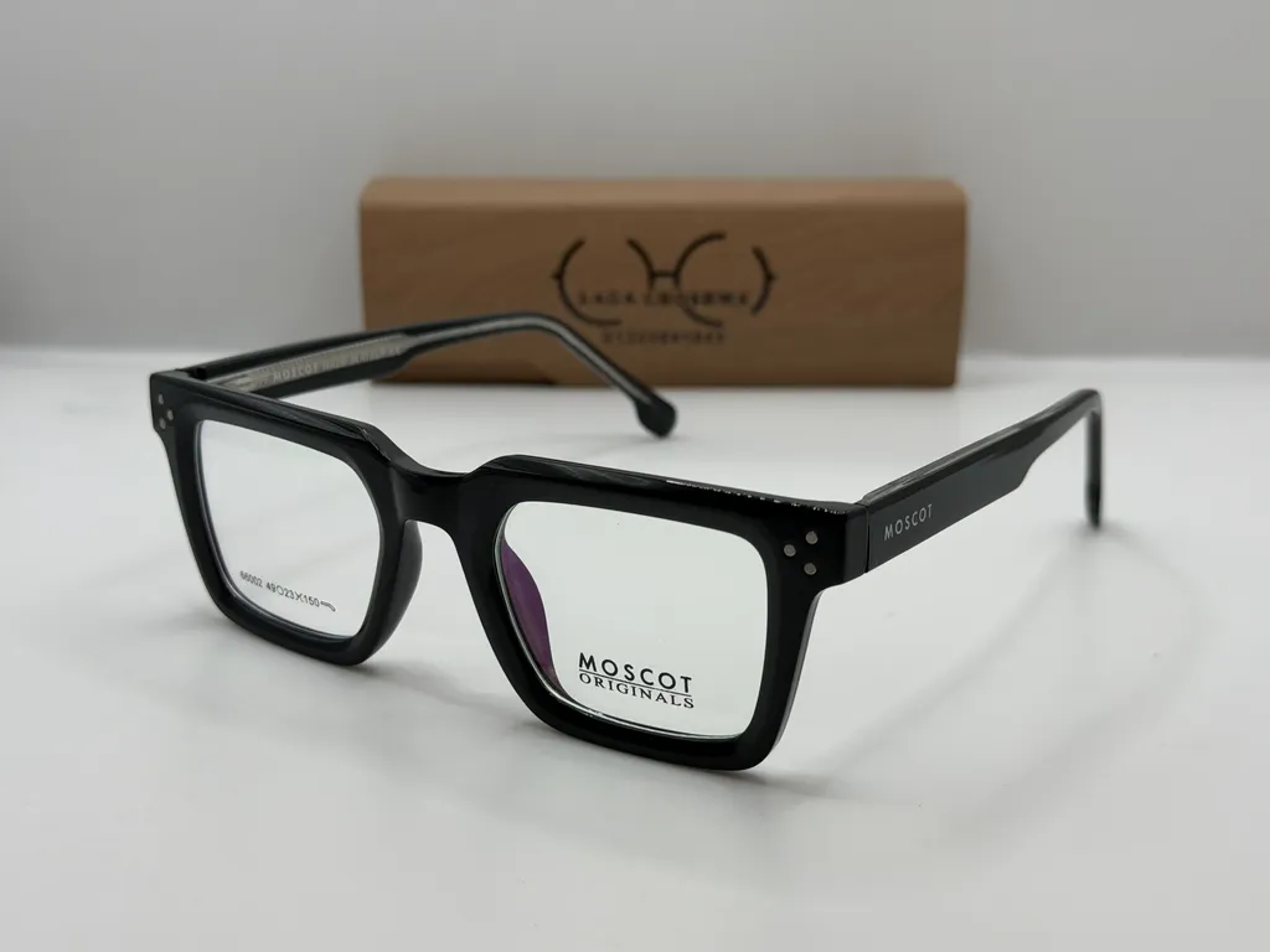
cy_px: 476
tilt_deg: -17.2
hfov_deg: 39.7
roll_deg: +0.7
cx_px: 635
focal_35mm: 48
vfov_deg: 30.3
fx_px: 1761
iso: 80
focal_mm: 6.76
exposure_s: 1/557
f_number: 1.78
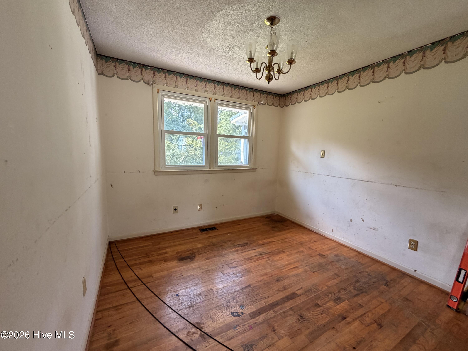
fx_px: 189
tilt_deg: -7.5
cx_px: 234
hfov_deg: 102.1
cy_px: 176
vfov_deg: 85.7
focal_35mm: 14
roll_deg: -1.2
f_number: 2.2
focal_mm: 2.22
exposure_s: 1/121
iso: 200
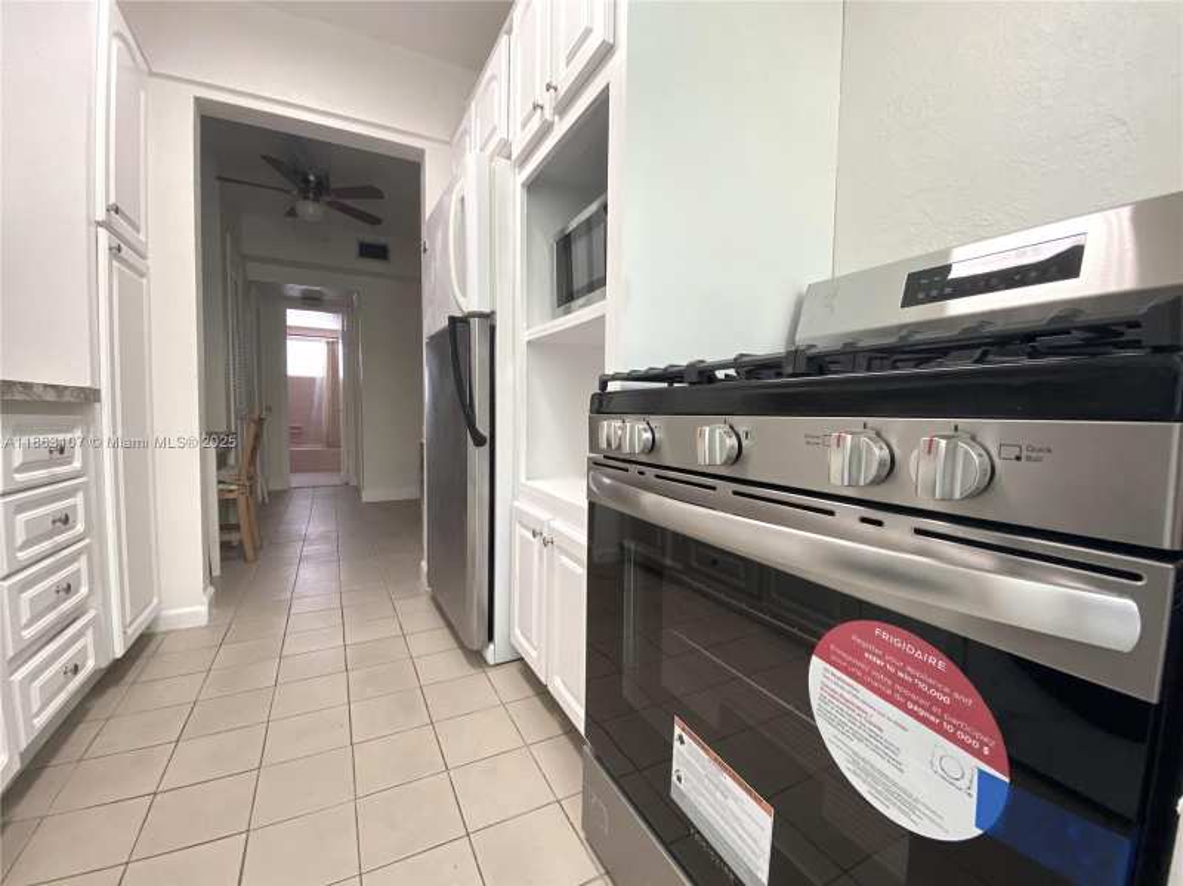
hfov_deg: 106.2
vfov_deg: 89.9
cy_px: 443
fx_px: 444
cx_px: 592
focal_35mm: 13
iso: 200
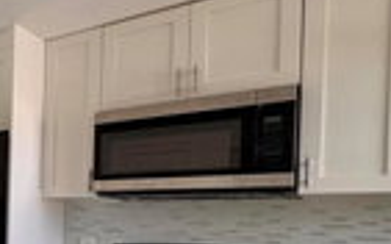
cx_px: -171
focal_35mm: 45
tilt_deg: -1.2
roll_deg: -1.6
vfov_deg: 27.4
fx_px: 479
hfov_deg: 29.9
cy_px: 225
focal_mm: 2.22
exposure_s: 1/123
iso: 40
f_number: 2.2
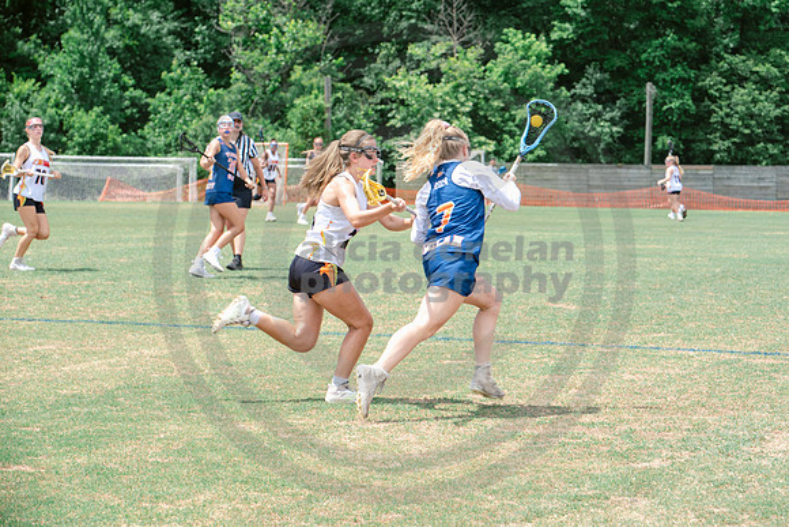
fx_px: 2411
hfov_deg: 18.6
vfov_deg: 12.5
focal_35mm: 110
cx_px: 394
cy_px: 264
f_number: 7.1
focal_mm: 110
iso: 250
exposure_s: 1/800
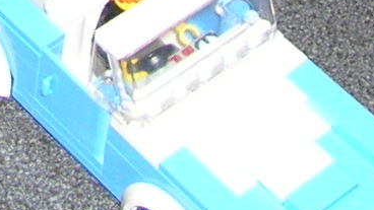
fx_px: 2350
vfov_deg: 4.6
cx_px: -116
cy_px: -653
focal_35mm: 237
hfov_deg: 9.0
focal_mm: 5.8
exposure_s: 1/60.1
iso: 50
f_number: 2.8
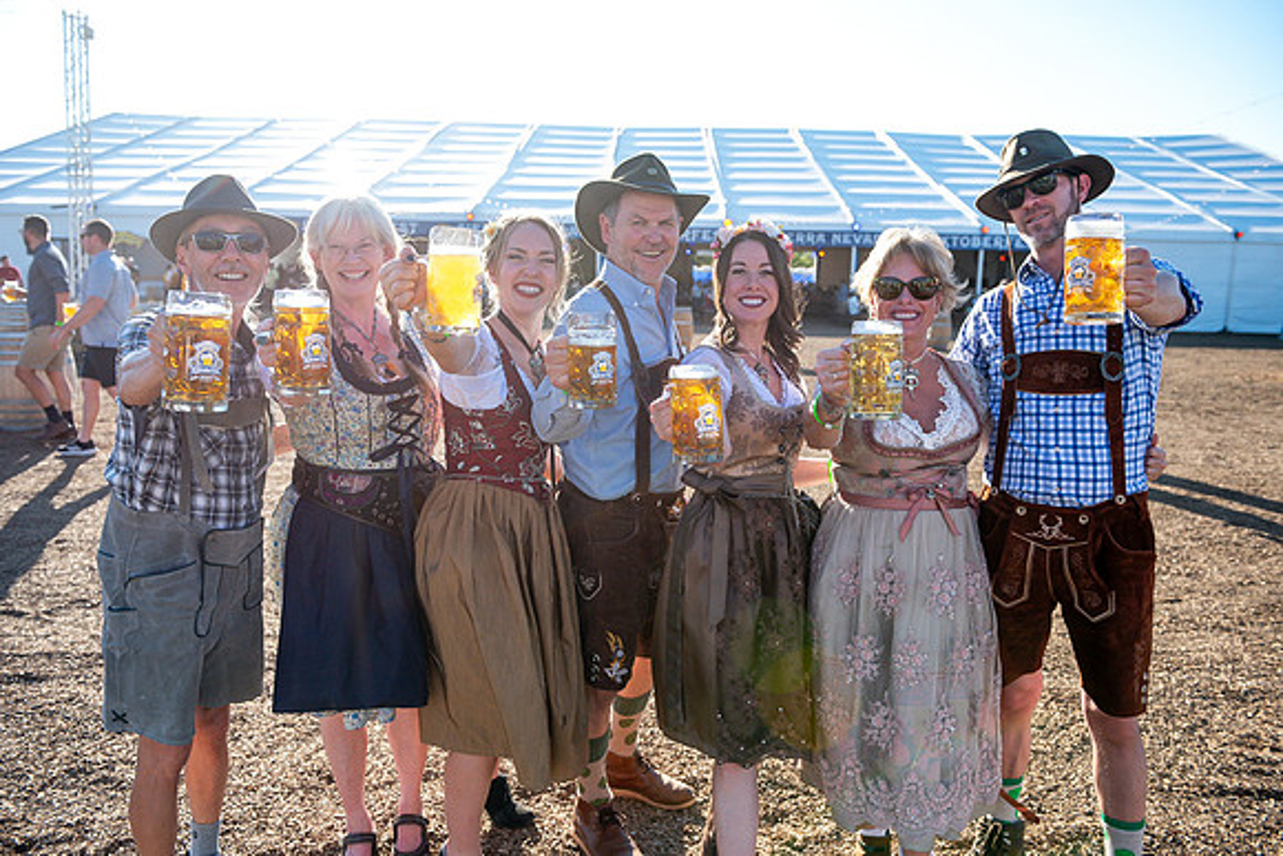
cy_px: 428
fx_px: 998
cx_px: 642
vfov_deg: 46.4
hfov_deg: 65.5
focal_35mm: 28
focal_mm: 28
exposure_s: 1/4000
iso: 1000
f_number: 4
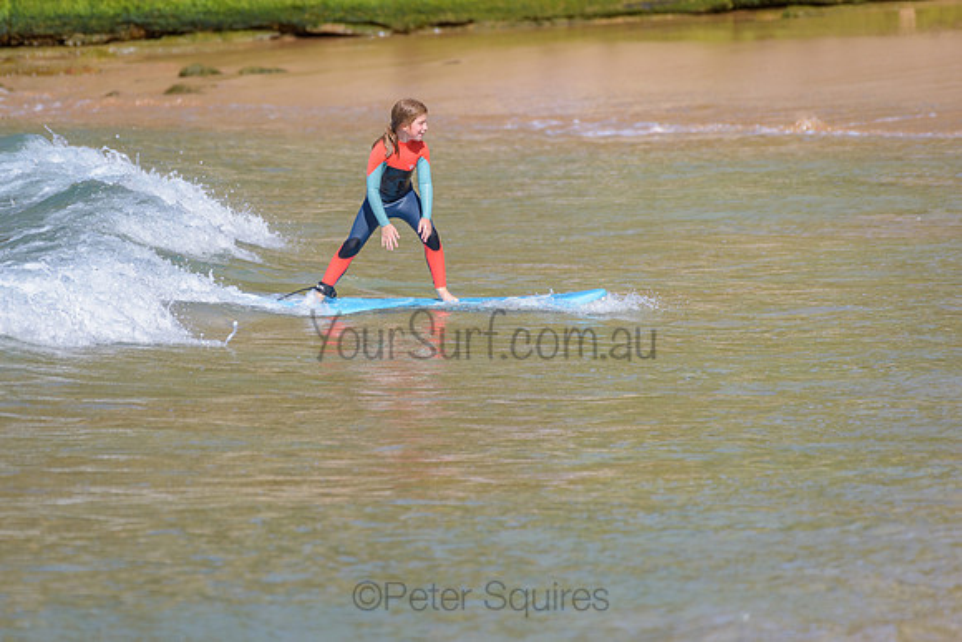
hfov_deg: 3.4
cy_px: 248
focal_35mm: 613
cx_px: 378
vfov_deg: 2.2
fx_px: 16393
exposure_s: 1/2000
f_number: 5.6
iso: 360
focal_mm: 500
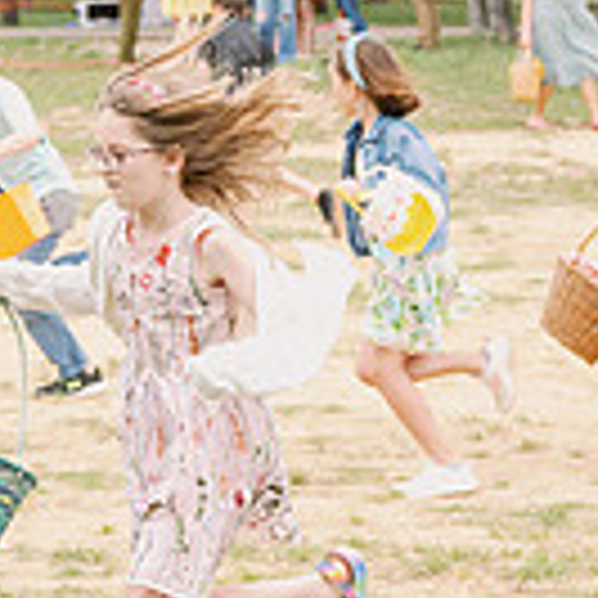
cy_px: 380
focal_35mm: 186
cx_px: 207
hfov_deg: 9.4
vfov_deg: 9.4
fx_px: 3635
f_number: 3.5
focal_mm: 50
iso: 1000
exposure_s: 1/1600
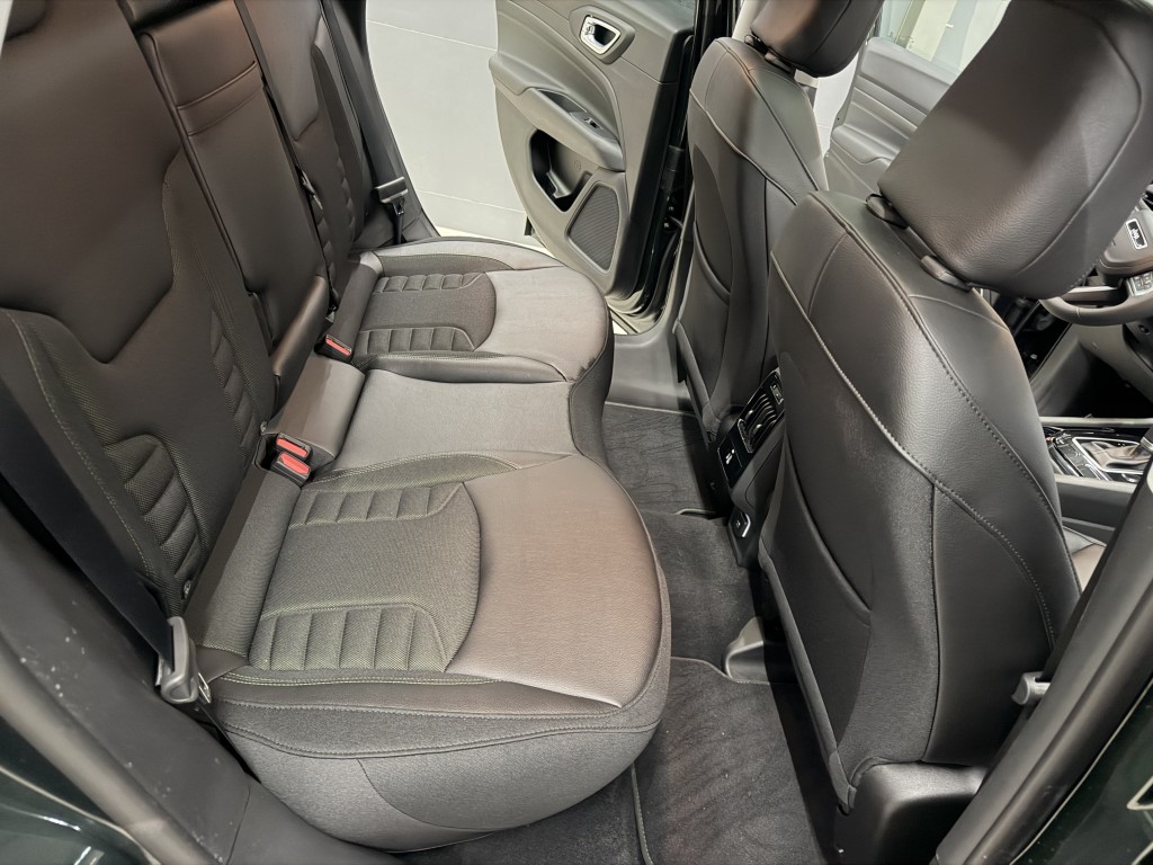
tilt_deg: -32.6
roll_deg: -13.8
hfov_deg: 71.6
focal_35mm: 24
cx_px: 576
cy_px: 432
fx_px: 799
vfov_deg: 56.8
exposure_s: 1/25
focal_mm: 6.76
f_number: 1.78
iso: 1600
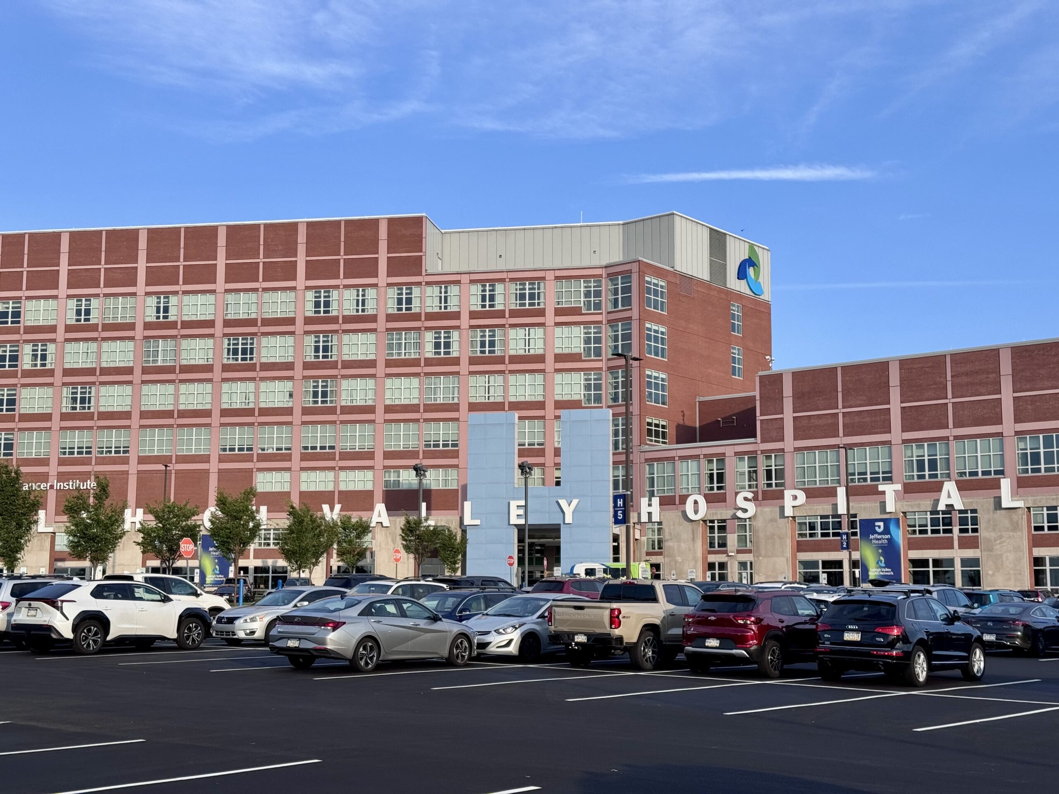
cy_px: 397
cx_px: 530
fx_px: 1468
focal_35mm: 48
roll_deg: -0.7
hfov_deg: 39.7
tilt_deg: +8.5
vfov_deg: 30.3
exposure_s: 1/2717
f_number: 1.78
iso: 64
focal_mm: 6.76
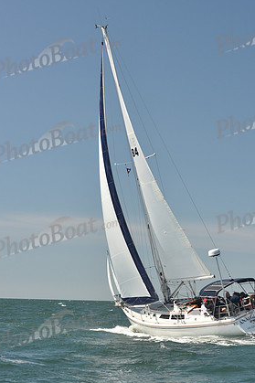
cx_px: 169
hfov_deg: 14.1
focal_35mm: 97
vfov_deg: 21.0
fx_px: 1031
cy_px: 176
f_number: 4.5
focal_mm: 70
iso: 250
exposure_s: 1/800
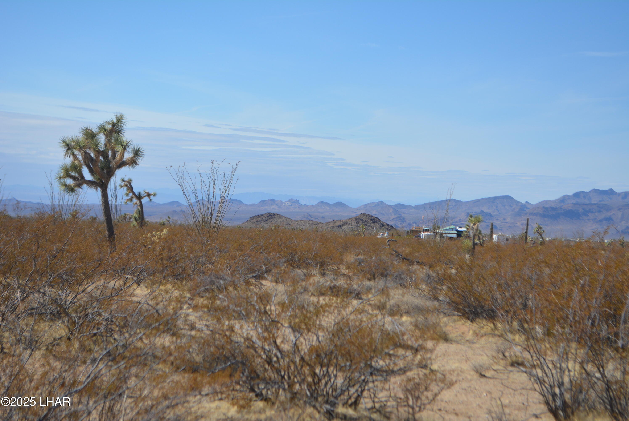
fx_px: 1364
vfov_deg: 17.5
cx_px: 314
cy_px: 210
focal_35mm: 78
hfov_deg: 26.0
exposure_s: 1/2000
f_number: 7.1
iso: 400
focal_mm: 52
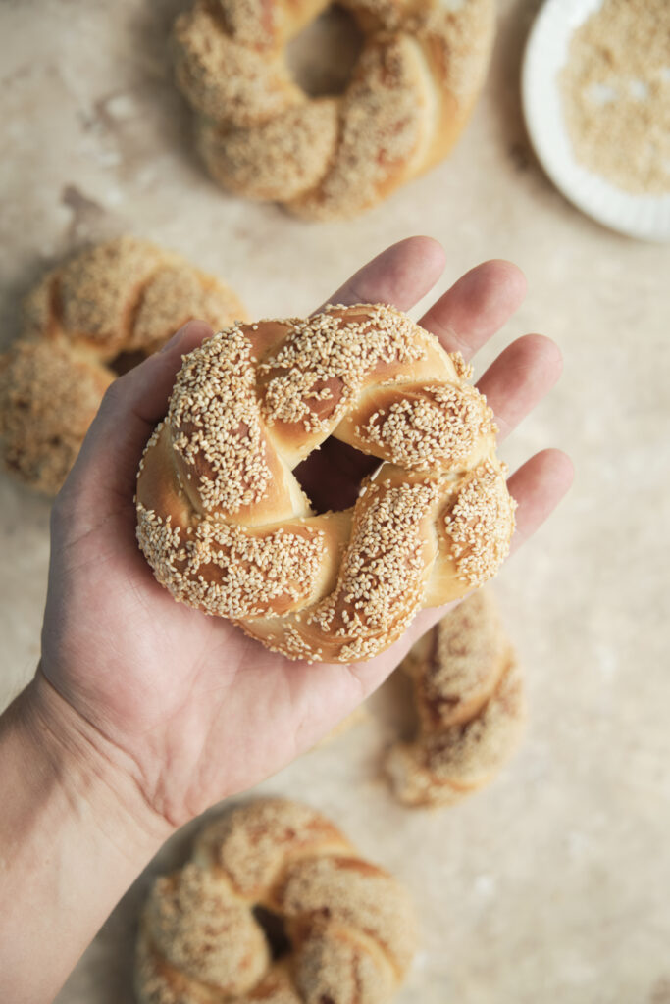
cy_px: 502
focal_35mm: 54
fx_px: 1507
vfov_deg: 36.9
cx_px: 335
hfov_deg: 25.1
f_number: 2.8
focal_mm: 36.1
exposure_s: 1/15
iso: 250
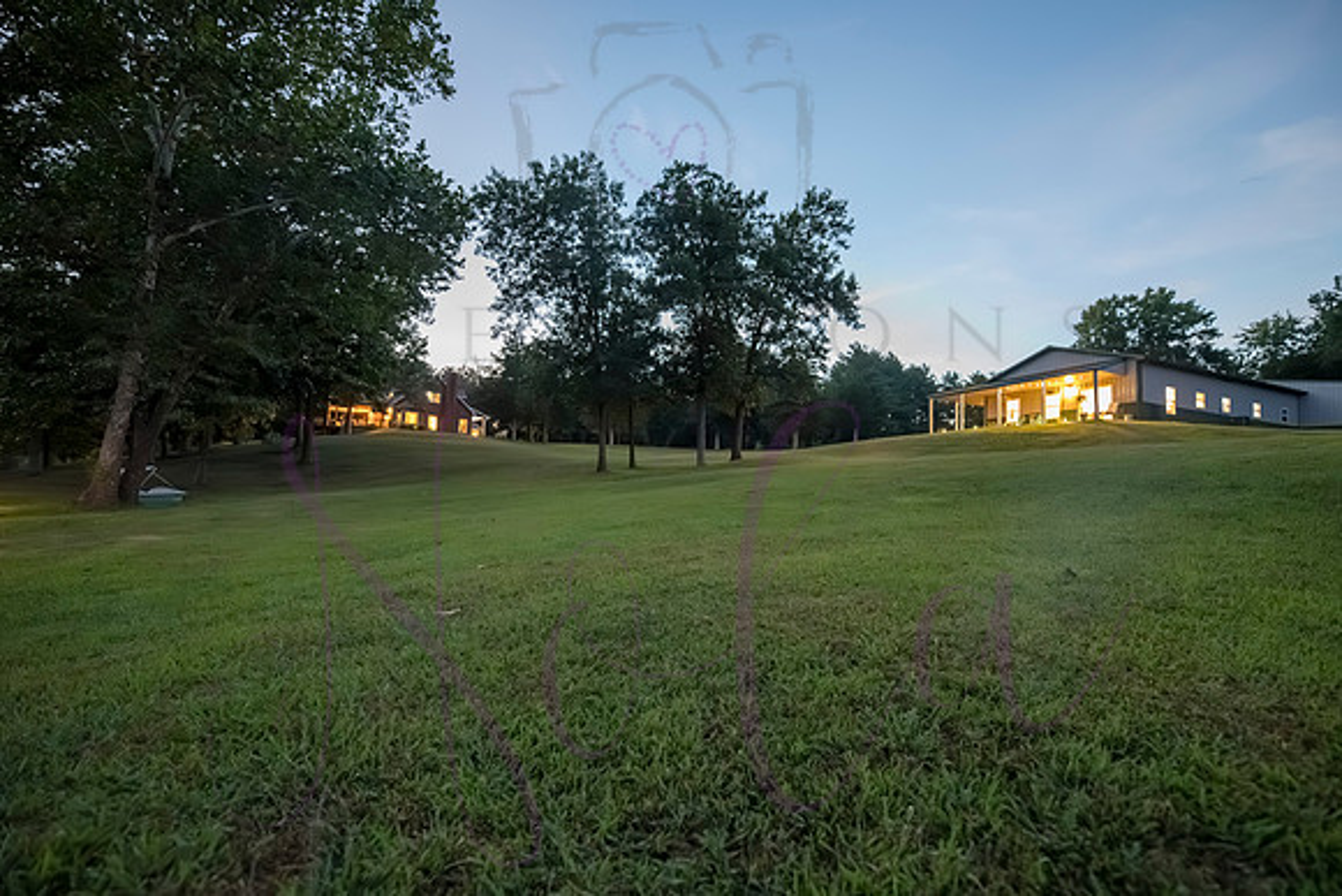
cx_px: 685
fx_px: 558
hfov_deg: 100.4
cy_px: 457
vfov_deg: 77.4
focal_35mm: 15
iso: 5000
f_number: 2.8
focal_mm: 14
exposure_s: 1/10
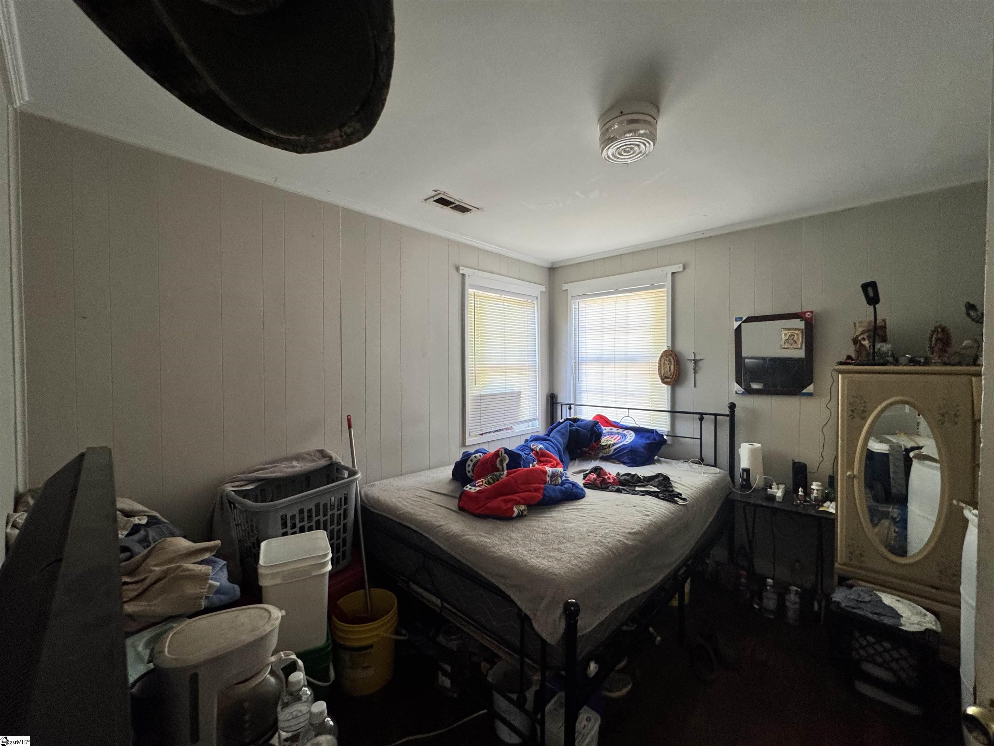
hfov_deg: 102.1
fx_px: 402
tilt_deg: -2.1
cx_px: 497
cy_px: 373
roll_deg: +0.0
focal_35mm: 14
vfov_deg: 85.7
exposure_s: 1/60
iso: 250
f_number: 2.2
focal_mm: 2.22
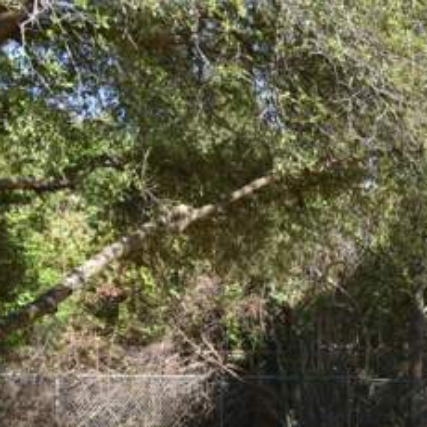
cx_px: 572
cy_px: 404
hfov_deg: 21.7
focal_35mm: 71
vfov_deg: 23.5
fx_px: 991
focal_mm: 24
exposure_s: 1/160
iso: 100
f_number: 6.3
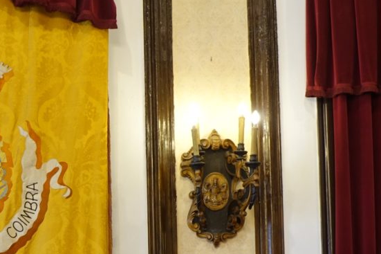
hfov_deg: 19.7
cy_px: 291
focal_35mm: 100
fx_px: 1058
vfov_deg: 13.4
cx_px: -9
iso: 250
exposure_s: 1/40
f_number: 2.8
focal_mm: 12.56
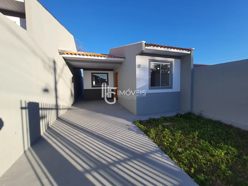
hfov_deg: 106.2
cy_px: 93
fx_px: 93
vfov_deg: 89.9
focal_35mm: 13
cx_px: 124
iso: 50
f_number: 2.2
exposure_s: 1/770
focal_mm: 1.74
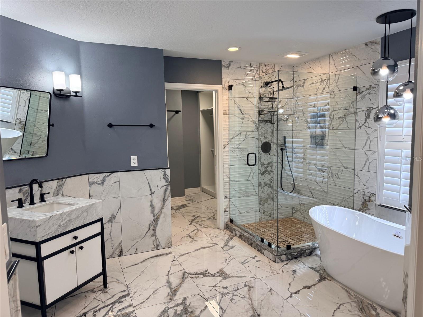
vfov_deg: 56.8
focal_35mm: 24
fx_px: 293
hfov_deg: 71.6
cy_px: 158
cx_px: 212
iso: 100
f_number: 1.78
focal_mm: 6.76
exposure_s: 1/155
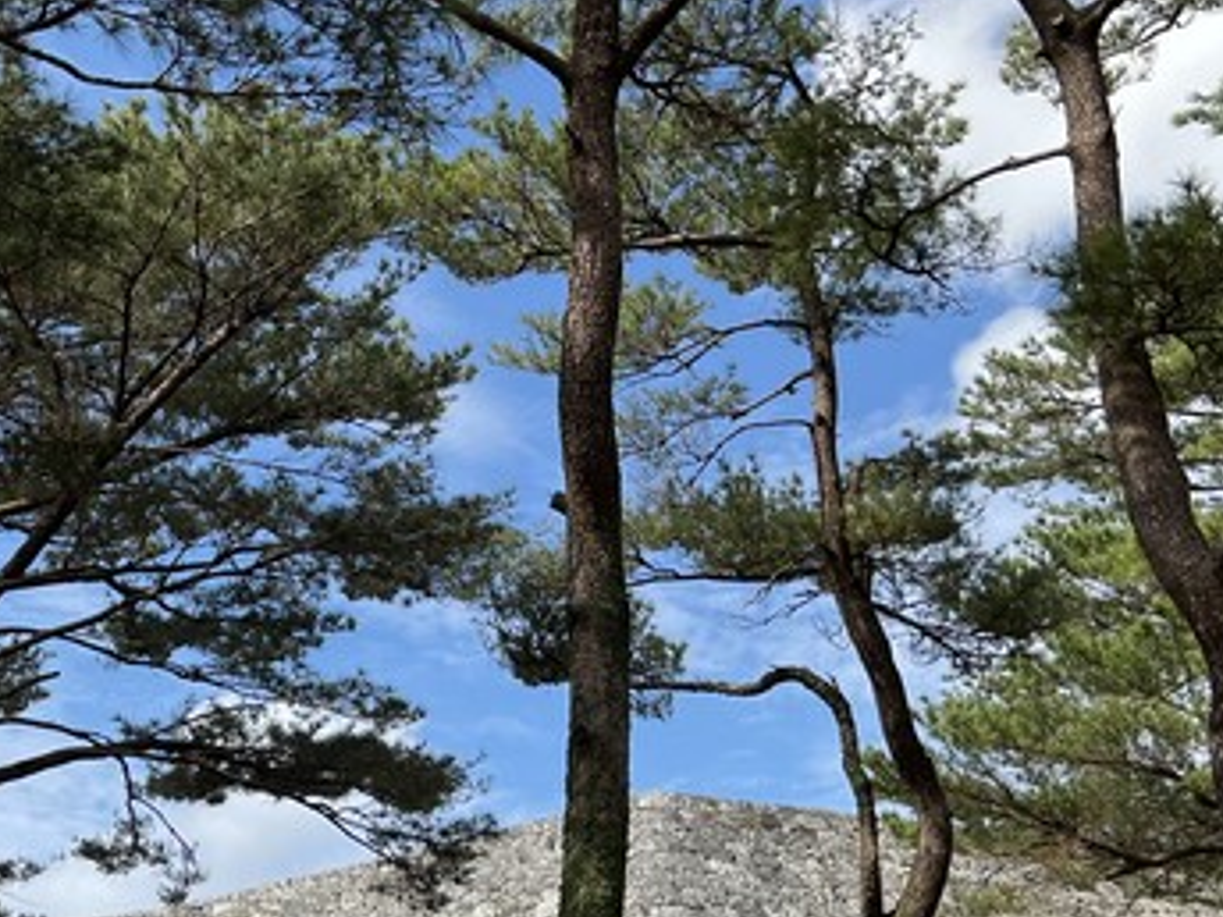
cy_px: 738
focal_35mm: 59
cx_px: 228
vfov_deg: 24.4
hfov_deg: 31.8
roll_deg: -0.6
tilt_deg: +21.9
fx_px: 2084
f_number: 1.5
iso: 50
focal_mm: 5.7
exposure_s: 1/2632
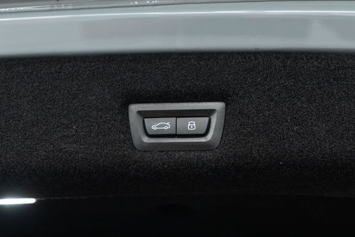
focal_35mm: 42
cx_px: 178
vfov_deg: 31.9
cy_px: 118
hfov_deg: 46.4
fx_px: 414
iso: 640
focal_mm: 28
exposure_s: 1/50
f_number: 3.2
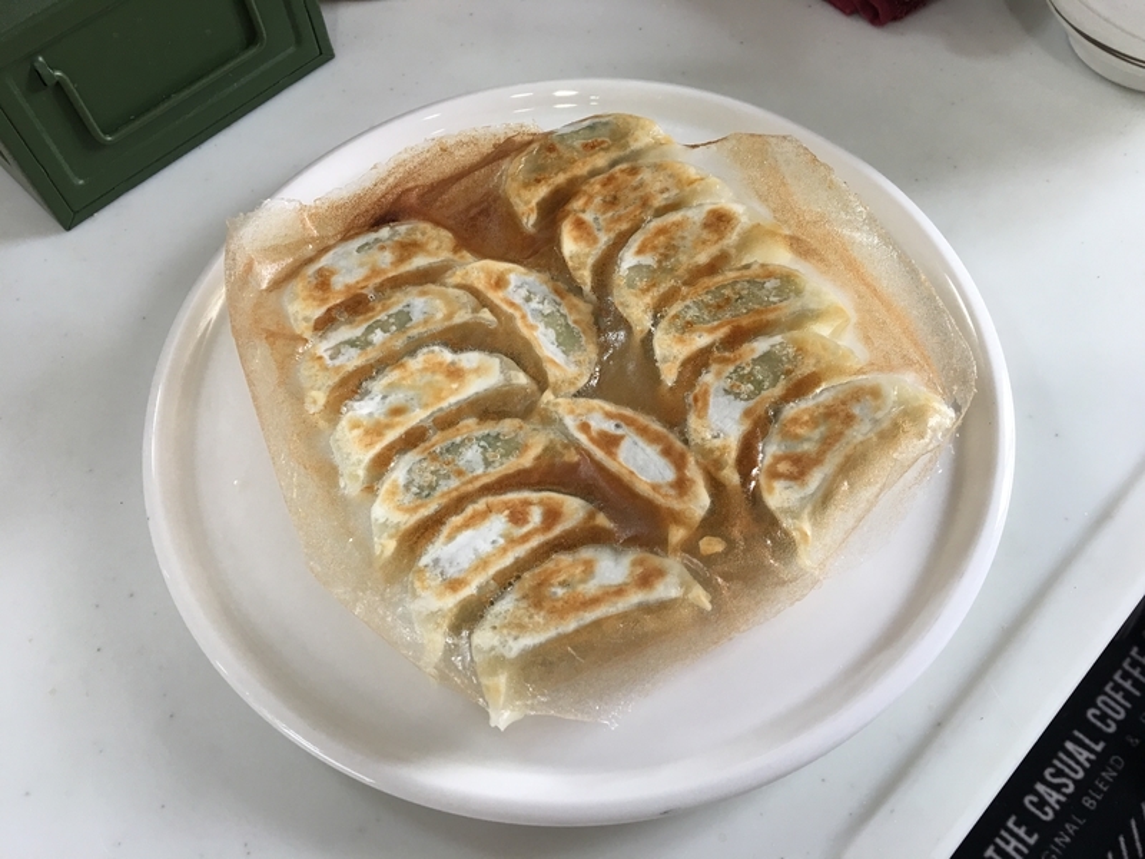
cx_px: 572
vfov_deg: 48.2
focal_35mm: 29
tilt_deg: -58.5
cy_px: 430
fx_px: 959
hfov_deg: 61.7
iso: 40
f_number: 2.2
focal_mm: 4.15
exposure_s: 1/33
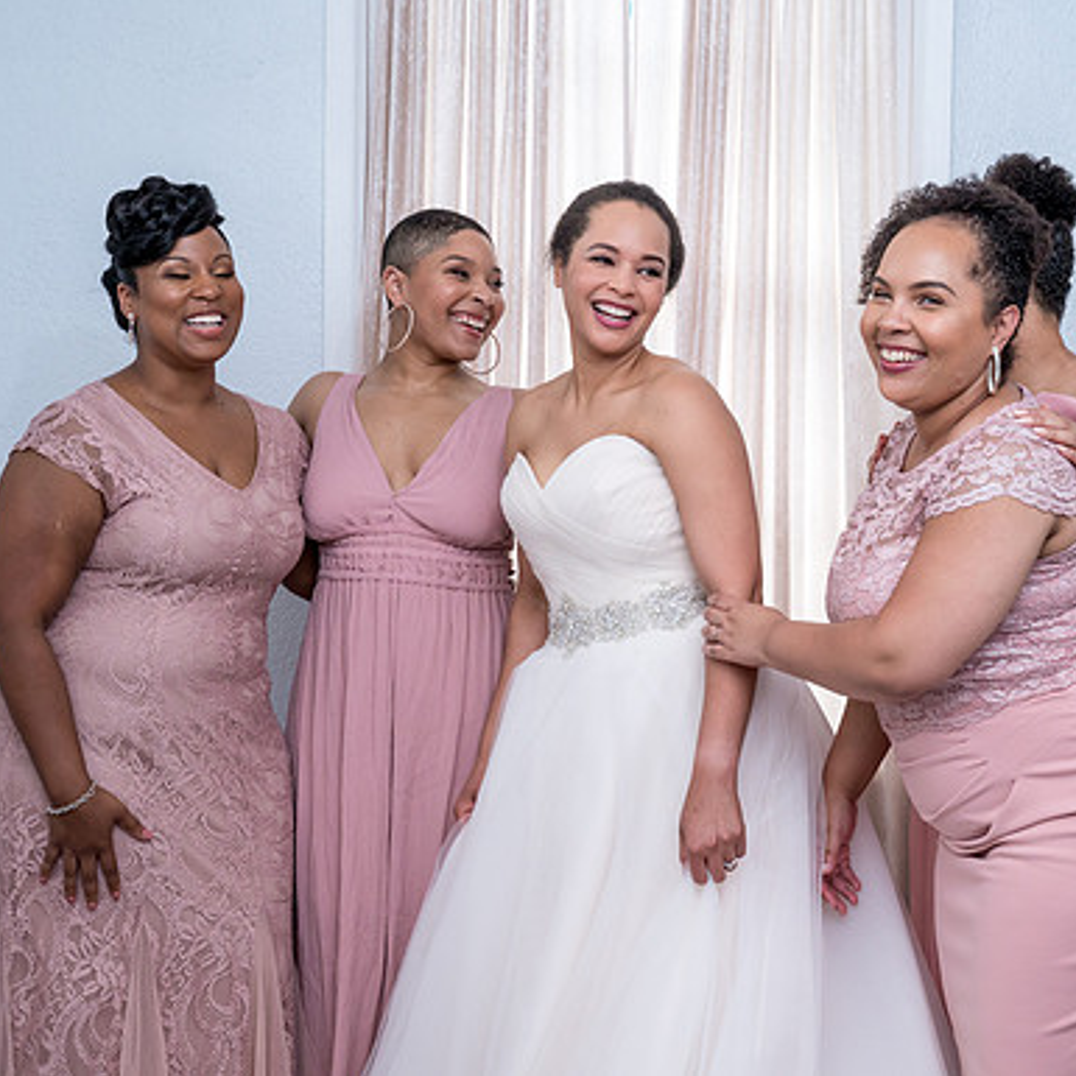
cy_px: 499
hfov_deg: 28.9
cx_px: 704
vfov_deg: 29.1
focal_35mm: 59
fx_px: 2075
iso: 1250
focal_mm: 43
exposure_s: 1/160
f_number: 6.3
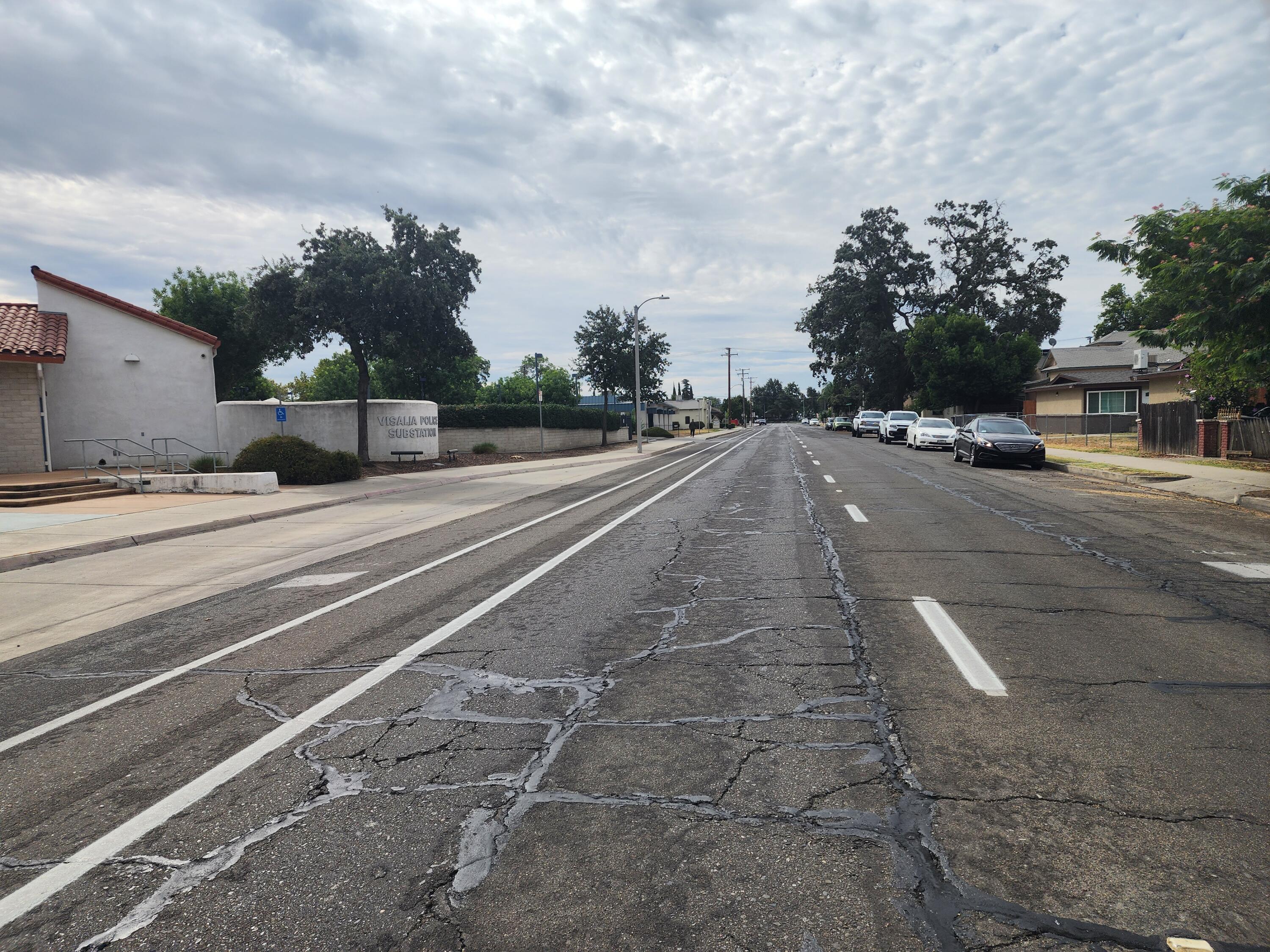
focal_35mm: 23
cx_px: 635
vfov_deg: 58.9
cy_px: 476
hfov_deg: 73.9
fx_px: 844
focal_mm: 6.4
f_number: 1.8
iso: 12
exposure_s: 1/1429
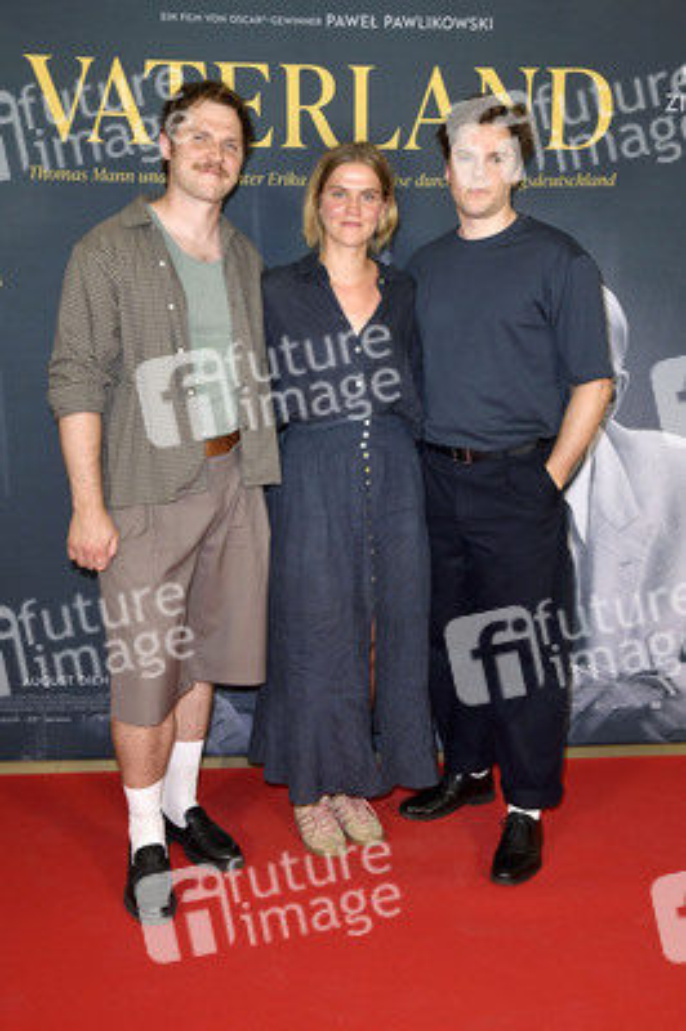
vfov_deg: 50.7
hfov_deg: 35.0
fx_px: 1088
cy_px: 516
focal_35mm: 38
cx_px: 343
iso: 640
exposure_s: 1/250
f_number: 7.1
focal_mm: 38
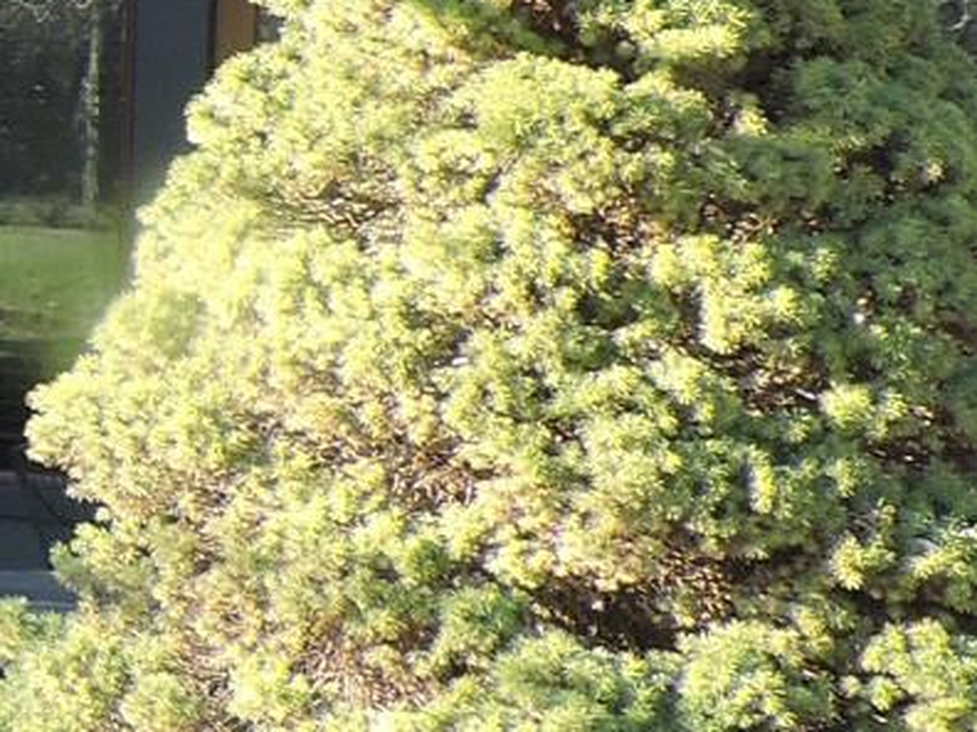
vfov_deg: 11.8
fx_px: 3500
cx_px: -1480
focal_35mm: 124
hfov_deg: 12.1
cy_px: -57
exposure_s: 1/80
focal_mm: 4.3
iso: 100
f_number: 3
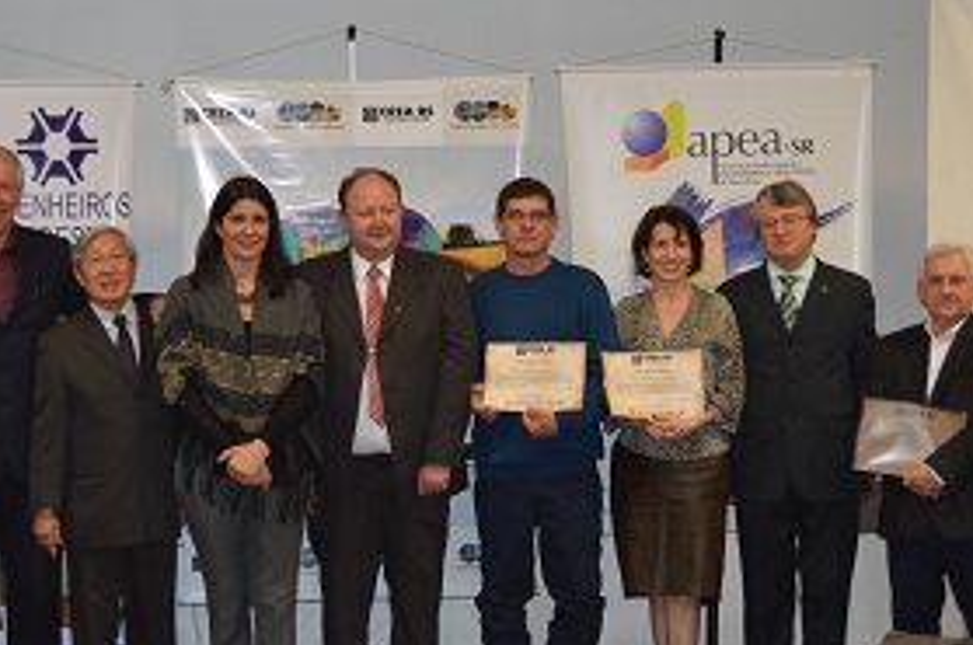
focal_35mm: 87
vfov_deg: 15.6
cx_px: 370
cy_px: 408
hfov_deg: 23.3
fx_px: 2349
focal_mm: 27
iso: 500
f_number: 4
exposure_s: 1/60
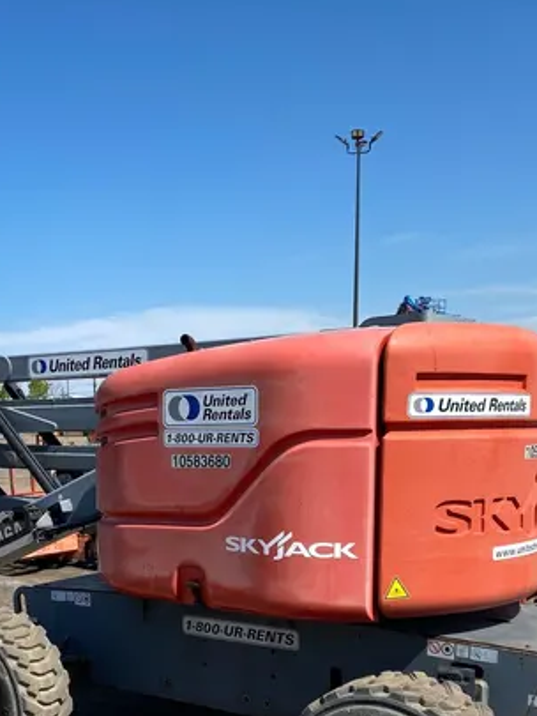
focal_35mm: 47
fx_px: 972
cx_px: 155
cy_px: 547
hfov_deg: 30.5
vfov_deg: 39.2
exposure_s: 1/2890
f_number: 1.8
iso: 32
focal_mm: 4.25
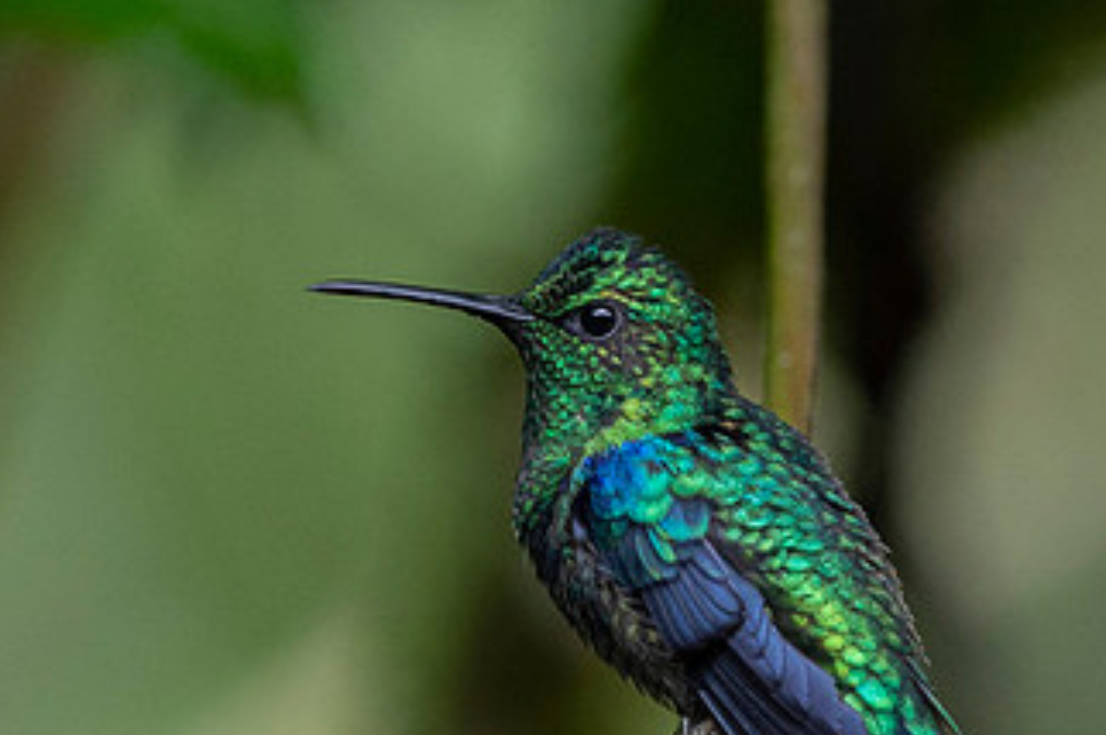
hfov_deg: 1.6
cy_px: 378
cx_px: 646
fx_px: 39407
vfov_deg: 1.1
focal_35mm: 1284
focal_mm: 500
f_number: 4
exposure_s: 1/1000
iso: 2500
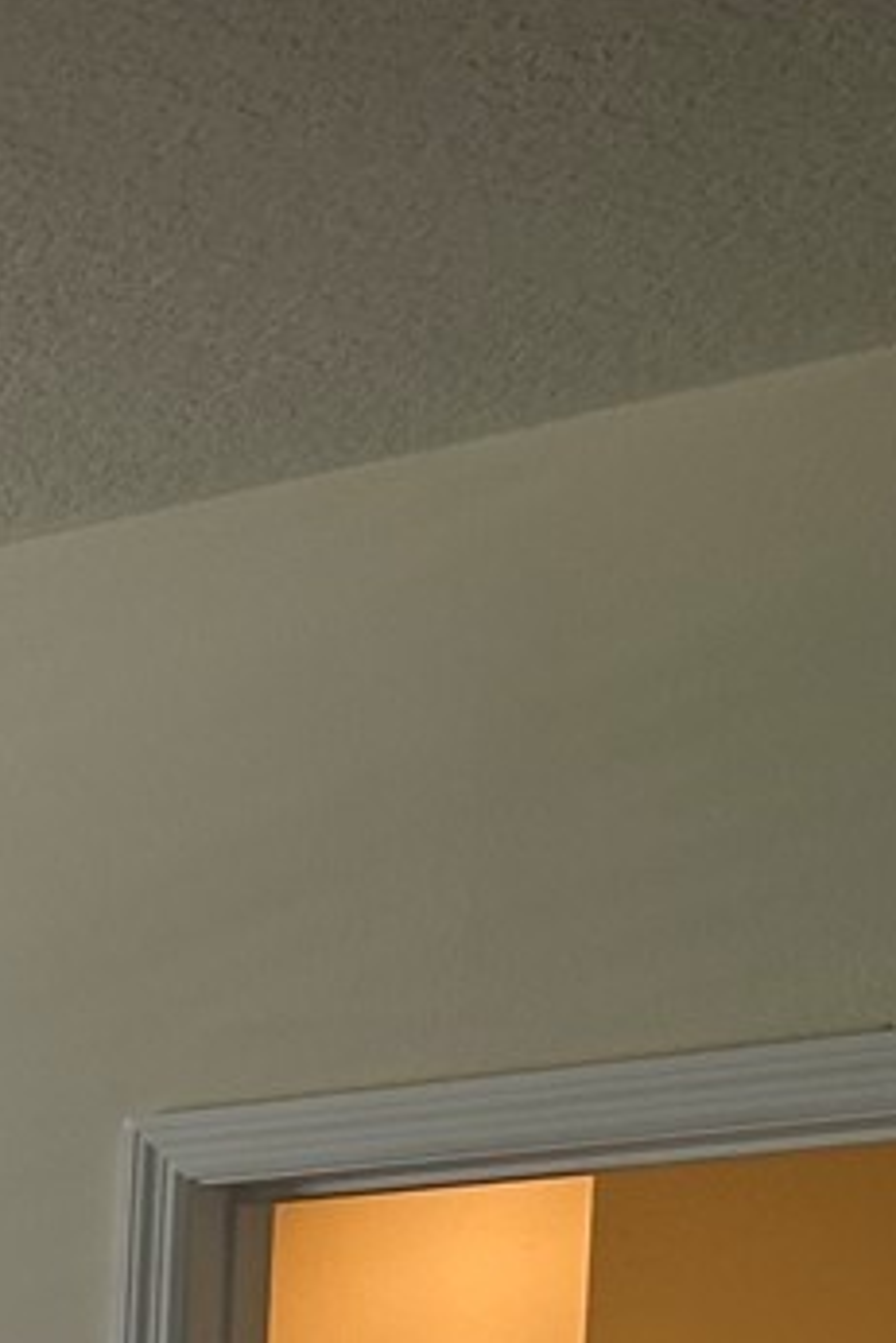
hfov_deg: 9.2
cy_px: 1914
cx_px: -1621
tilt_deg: -0.7
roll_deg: -1.6
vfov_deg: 15.3
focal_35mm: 125
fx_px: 4662
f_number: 1.5
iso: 40
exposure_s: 1/165
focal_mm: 5.7
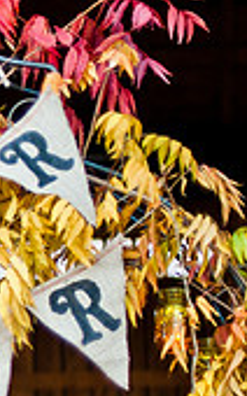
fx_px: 1877
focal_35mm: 174
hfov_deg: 7.1
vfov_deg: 12.0
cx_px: -312
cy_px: 238
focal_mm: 50
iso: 640
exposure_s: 1/800
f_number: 1.4
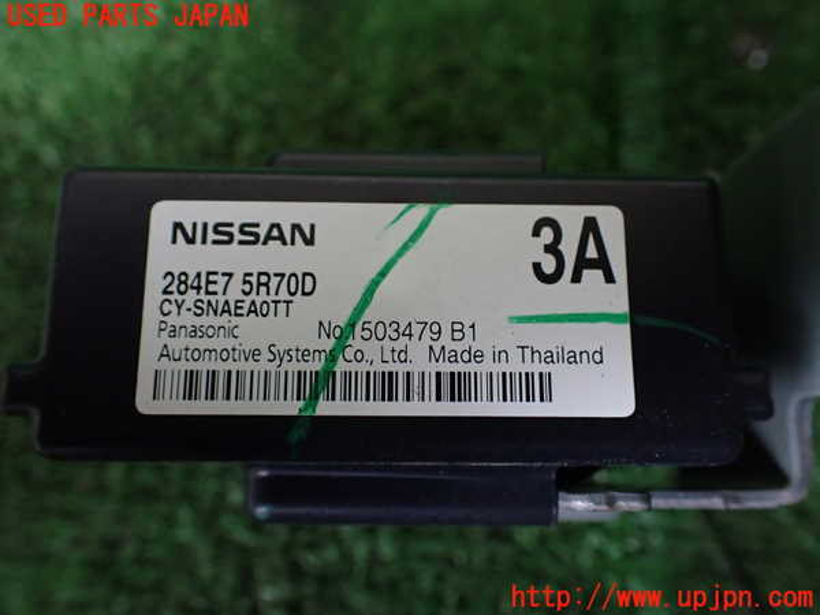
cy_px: 308
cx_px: 410
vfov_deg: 46.8
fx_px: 711
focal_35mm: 30
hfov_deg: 60.0
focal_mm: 5.4
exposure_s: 1/125
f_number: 2.3
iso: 640
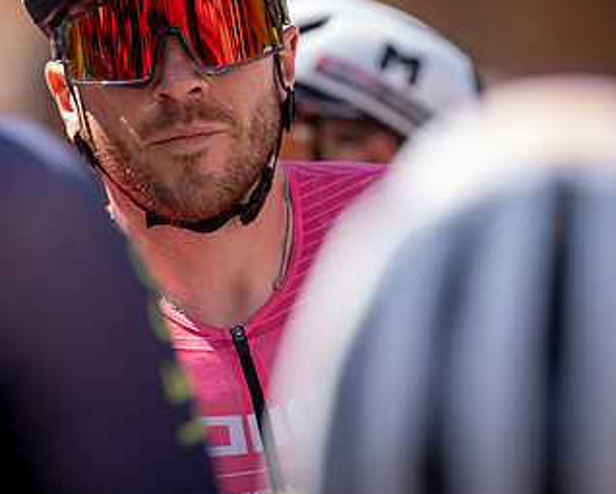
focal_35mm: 342
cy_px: 154
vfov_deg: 4.5
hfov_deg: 5.6
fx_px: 6241
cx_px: 112
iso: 250
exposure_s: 1/1000
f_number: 4
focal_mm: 200
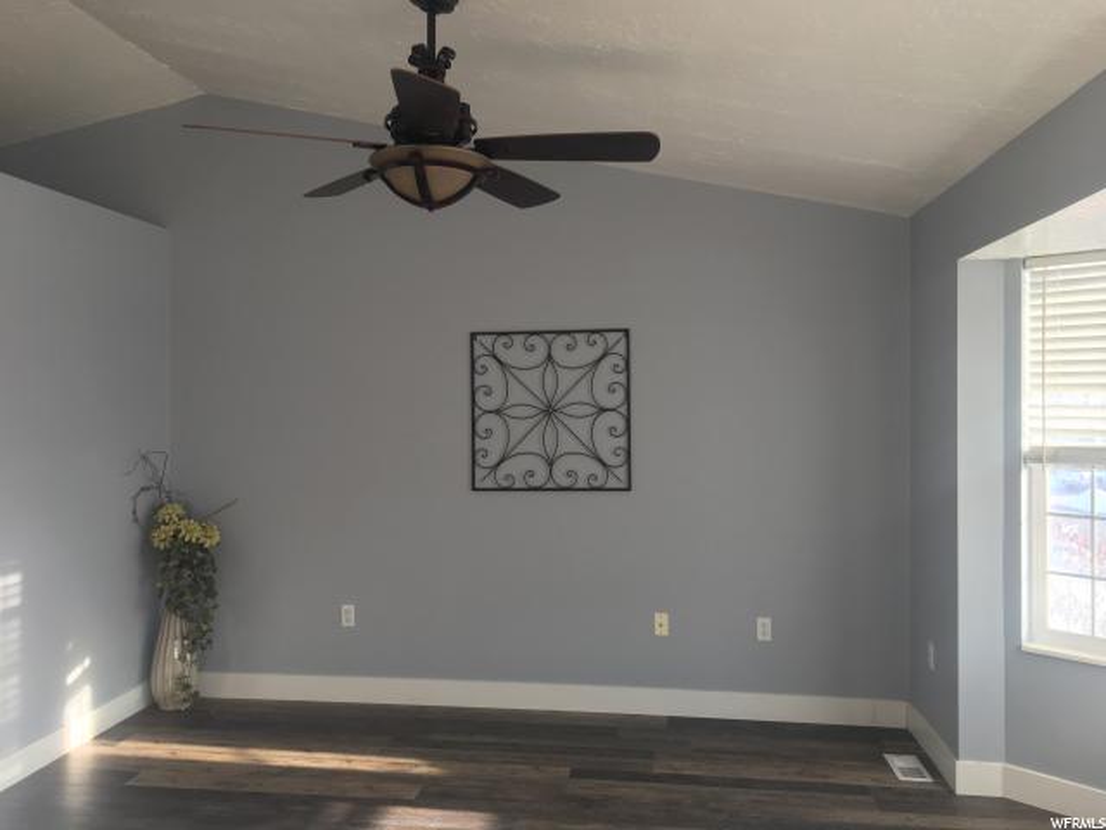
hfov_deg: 61.7
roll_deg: -0.1
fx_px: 927
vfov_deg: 48.2
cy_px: 415
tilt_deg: +0.9
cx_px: 553
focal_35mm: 29
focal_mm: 4.15
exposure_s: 1/60
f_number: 2.2
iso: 25
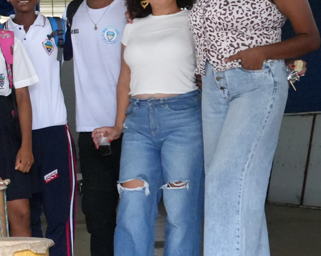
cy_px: 30
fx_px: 1187
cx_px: -216
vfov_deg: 12.3
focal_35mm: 125
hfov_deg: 14.0
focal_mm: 24
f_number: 4
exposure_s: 1/160
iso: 4000
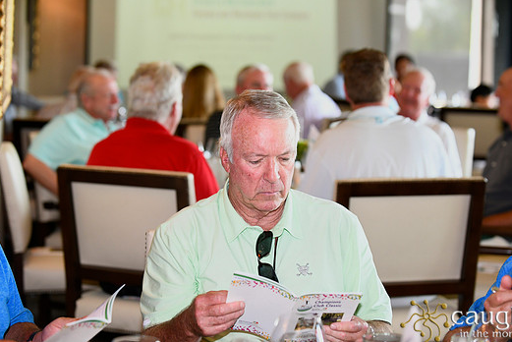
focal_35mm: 89
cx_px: 256
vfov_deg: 15.4
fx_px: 1266
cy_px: 173
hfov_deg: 22.9
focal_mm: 80
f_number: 3.5
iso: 1250
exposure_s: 1/80
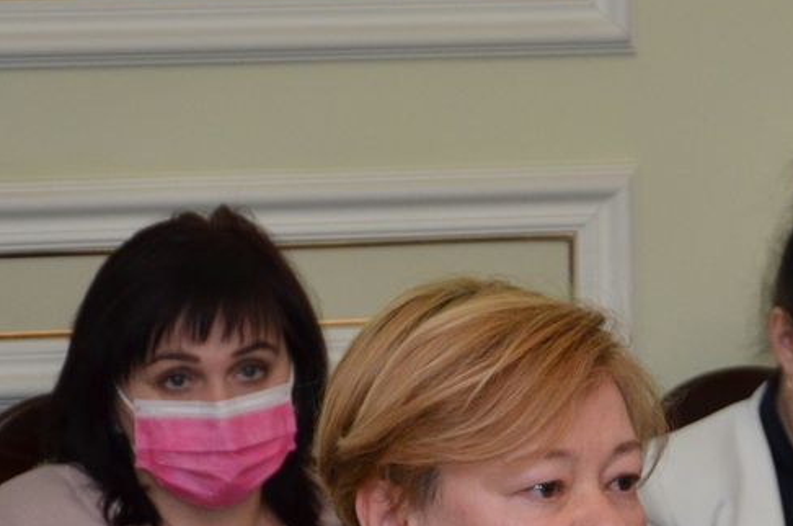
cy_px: 582
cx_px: 853
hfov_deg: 5.9
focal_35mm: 346
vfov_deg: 3.9
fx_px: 7607
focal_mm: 80
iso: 800
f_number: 5.3
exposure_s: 1/250
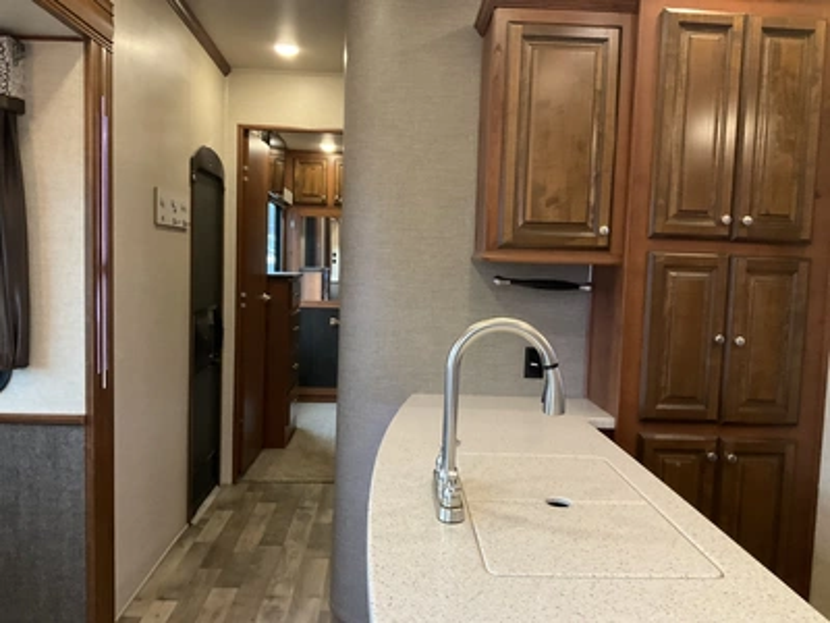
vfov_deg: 48.2
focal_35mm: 29
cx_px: 415
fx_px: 695
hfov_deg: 61.7
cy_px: 312
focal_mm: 3
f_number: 1.8
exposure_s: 1/40
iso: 320
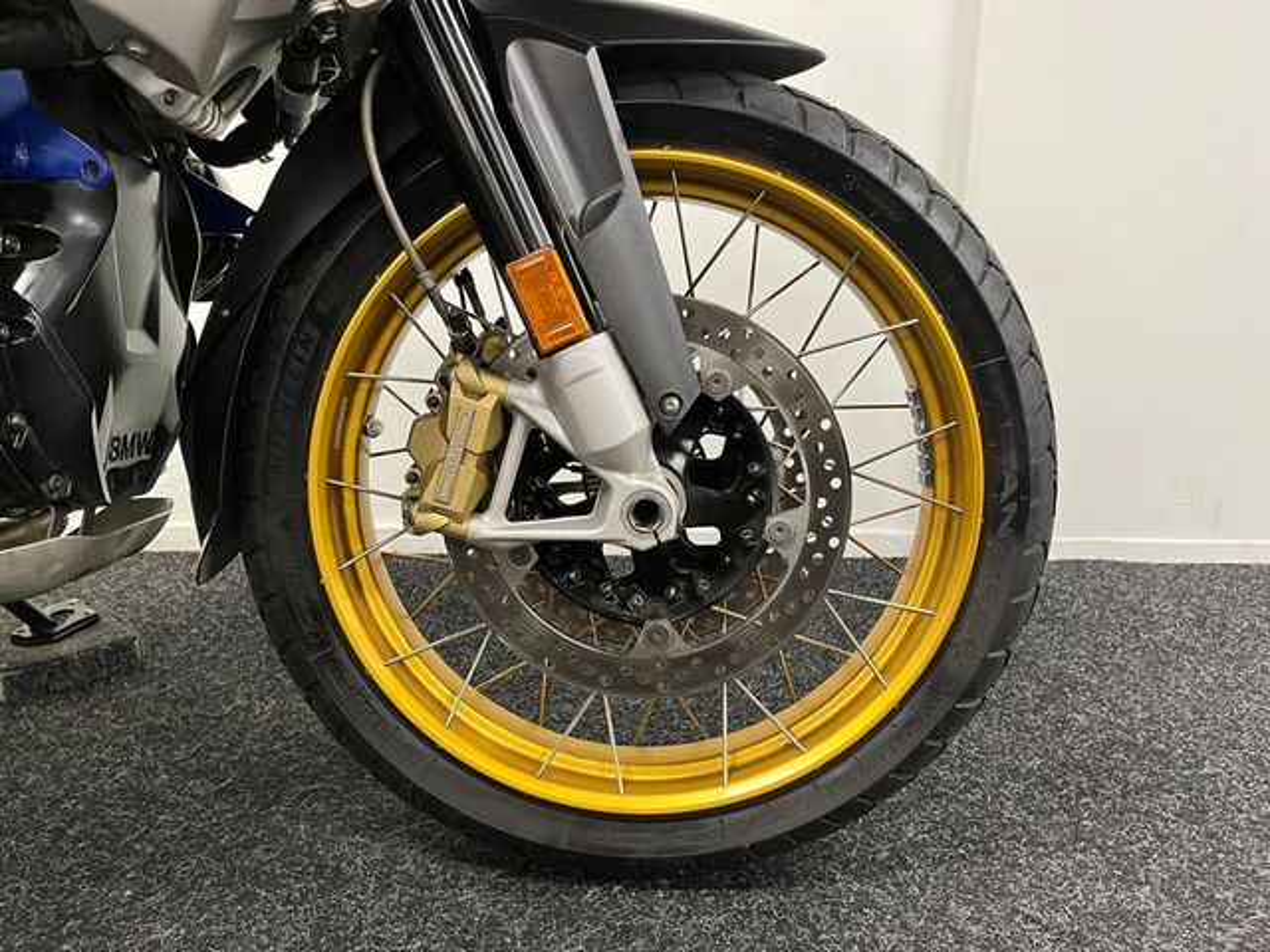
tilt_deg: -13.6
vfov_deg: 53.1
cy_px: 476
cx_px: 635
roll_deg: -0.8
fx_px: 954
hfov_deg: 67.3
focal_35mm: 26
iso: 320
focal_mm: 5.1
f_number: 1.6
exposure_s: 1/50
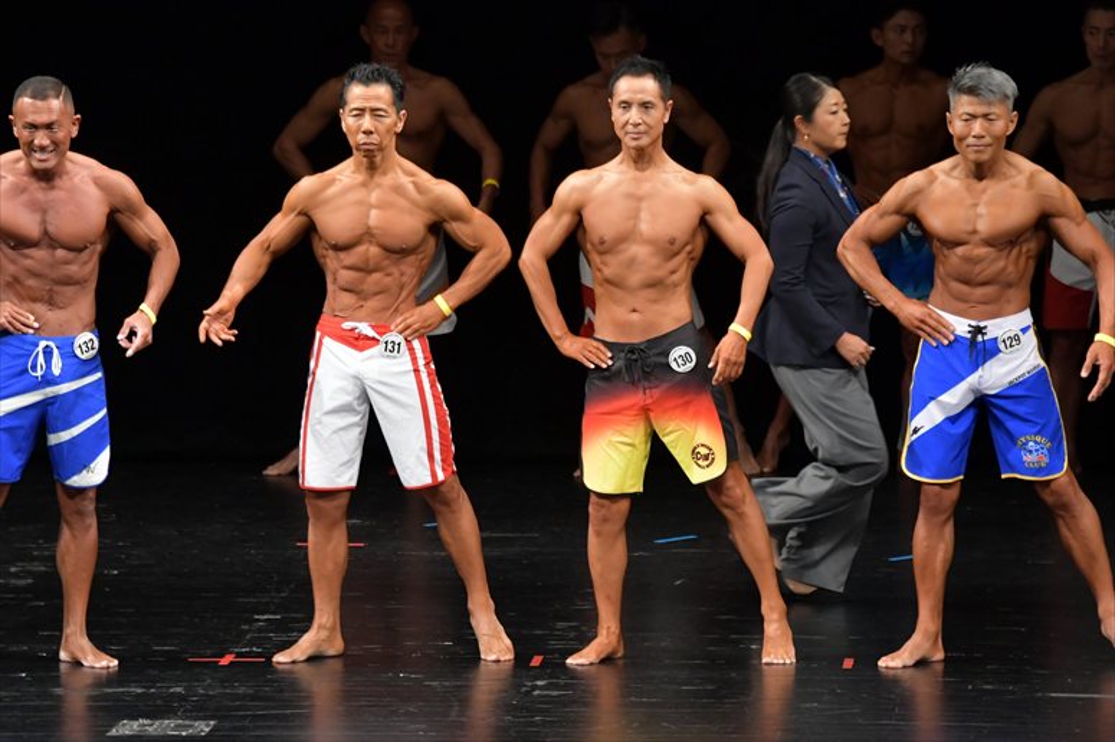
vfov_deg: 5.1
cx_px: 558
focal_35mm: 270
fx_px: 8359
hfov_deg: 7.6
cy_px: 371
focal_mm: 180
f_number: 5.6
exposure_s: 1/400
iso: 3200
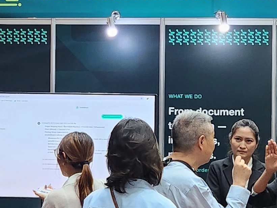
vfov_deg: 13.2
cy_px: 88
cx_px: 119
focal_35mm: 112
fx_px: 896
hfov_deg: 17.6
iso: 320
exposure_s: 1/100
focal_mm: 5.4
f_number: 1.8
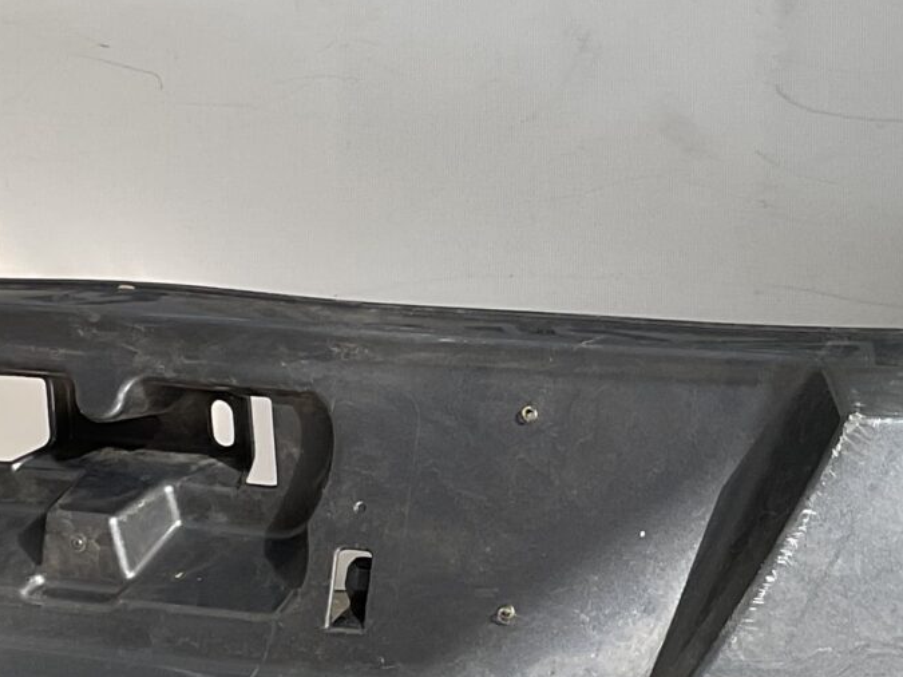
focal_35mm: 110
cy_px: 262
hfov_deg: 17.8
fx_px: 2869
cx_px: 657
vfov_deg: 13.4
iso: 16
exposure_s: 1/635
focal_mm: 3
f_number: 1.8
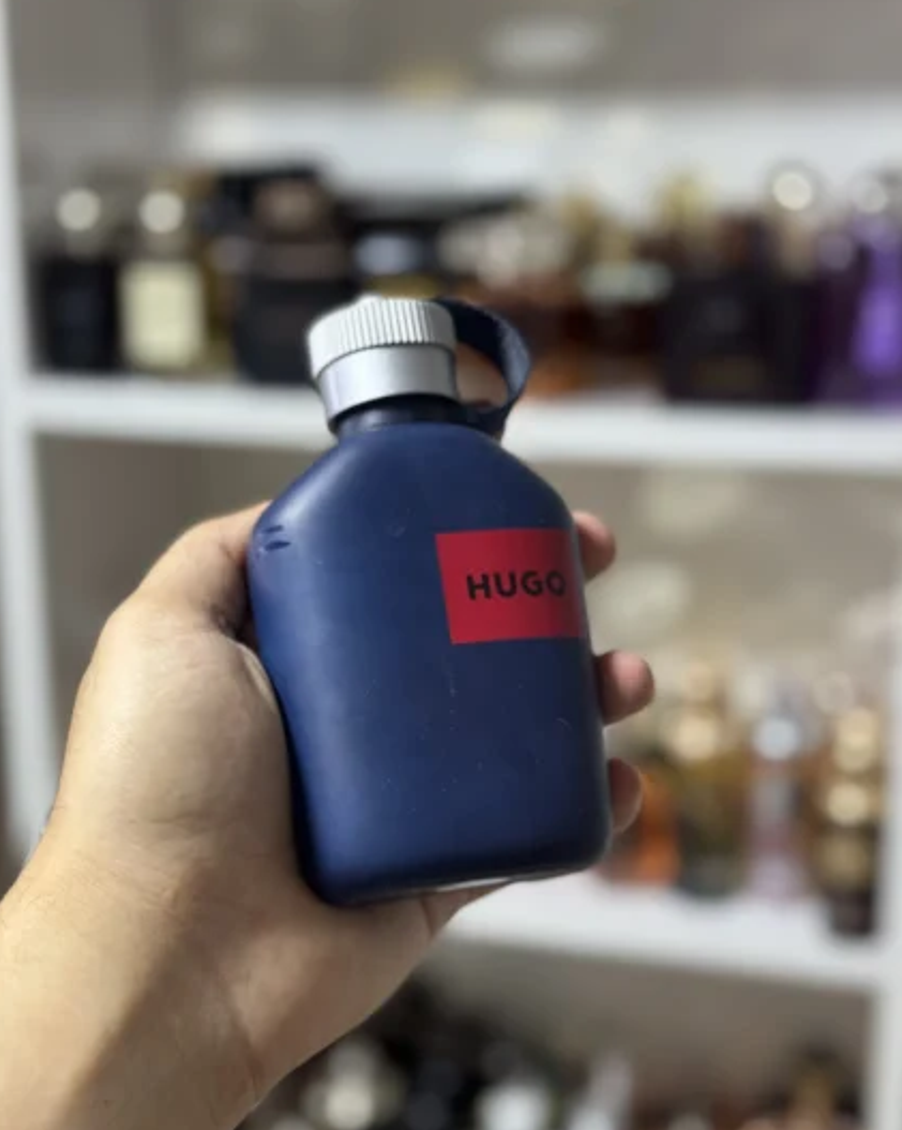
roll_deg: -1.1
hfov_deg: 29.7
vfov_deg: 36.7
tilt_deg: -13.8
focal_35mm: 51
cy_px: 582
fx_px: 1703
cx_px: 448
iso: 200
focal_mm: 6.76
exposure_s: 1/50
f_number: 1.78
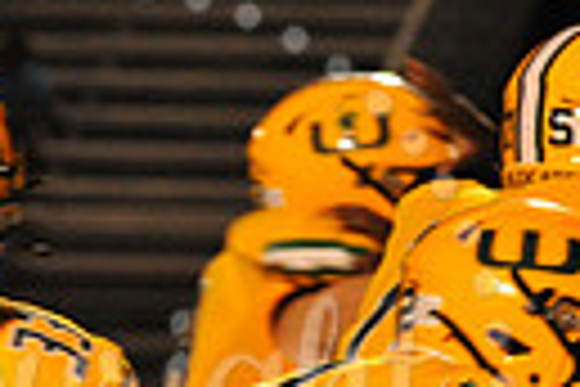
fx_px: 14483
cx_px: 85
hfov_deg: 2.3
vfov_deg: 1.5
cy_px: 396
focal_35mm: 899
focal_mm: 200
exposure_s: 1/160
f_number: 8
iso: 3200
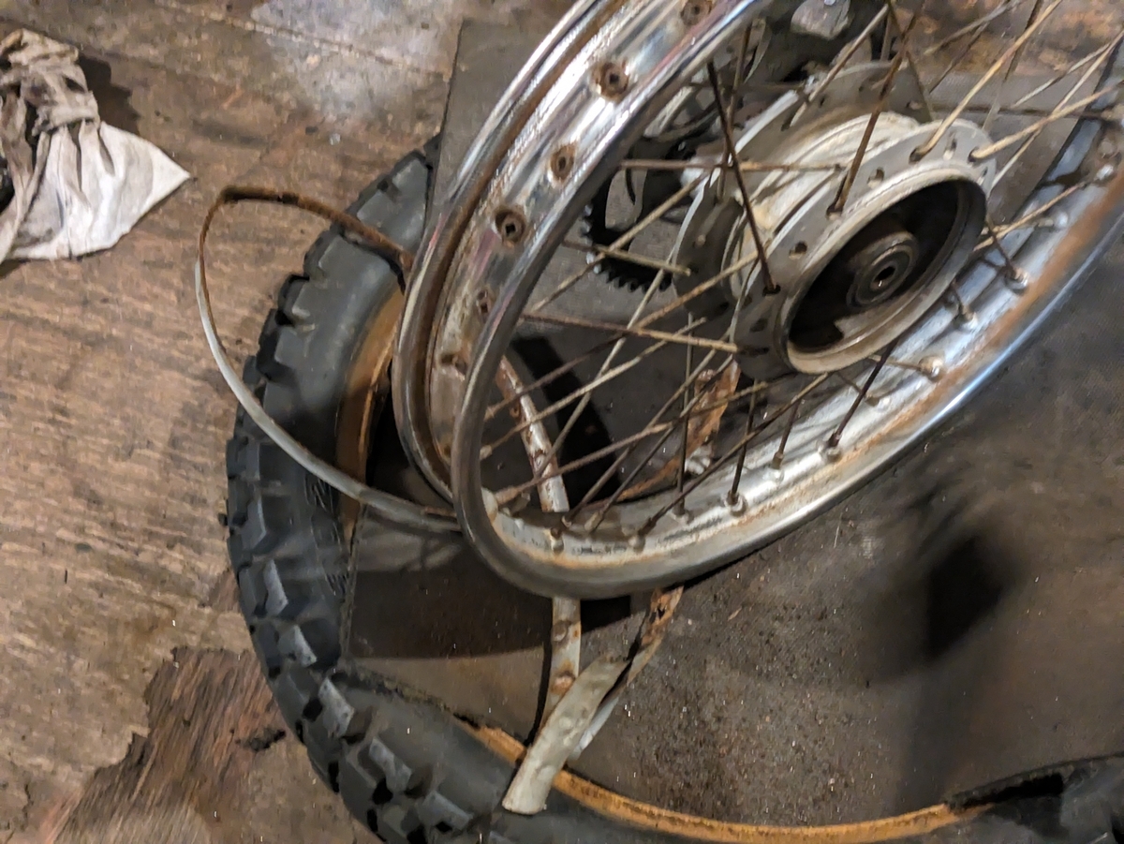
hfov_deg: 37.5
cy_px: 422
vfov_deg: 28.6
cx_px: 562
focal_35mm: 51
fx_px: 1657
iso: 484
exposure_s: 1/15
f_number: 1.89
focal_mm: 5.43
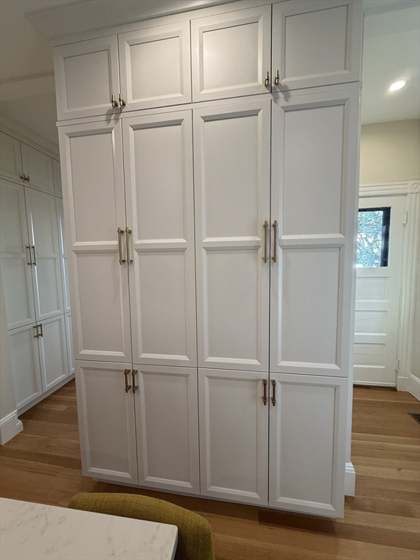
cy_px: 280
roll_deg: +0.4
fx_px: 226
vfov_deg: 102.1
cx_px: 210
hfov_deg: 85.7
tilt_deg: -5.0
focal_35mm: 14
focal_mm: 2.22
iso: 160
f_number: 2.2
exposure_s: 1/120
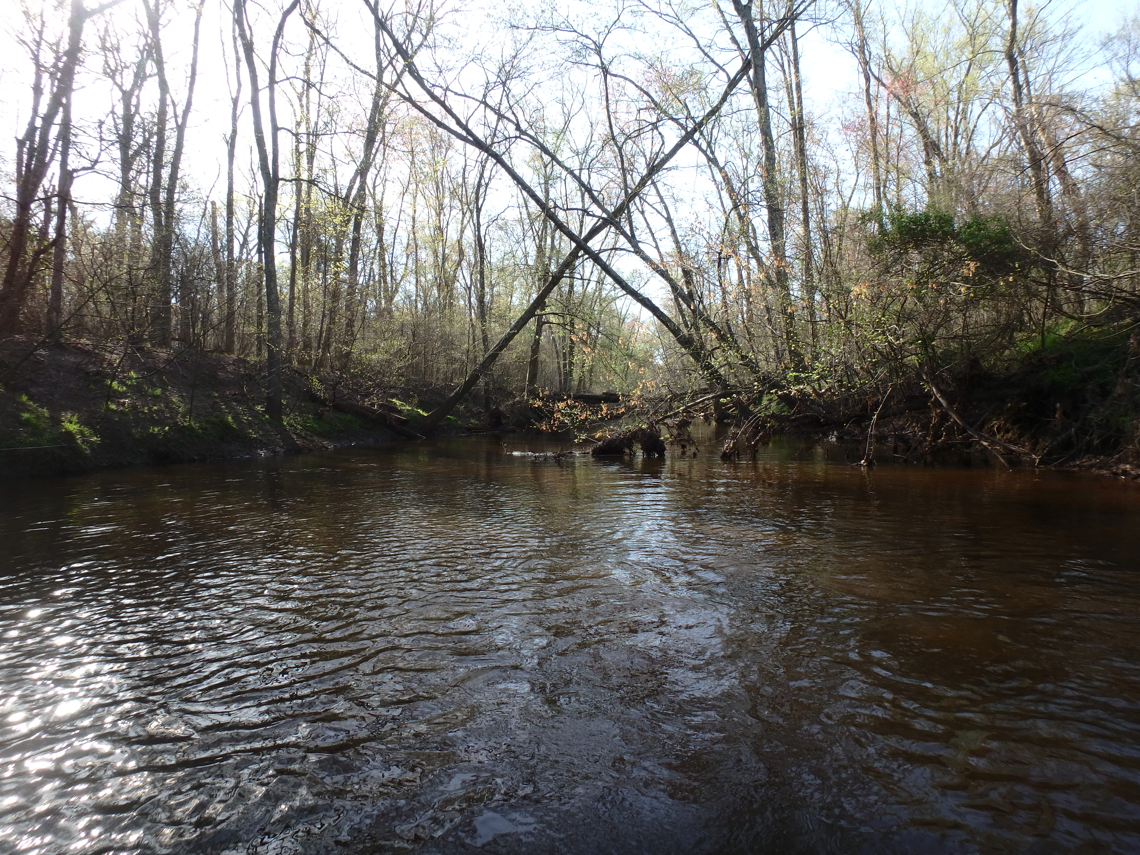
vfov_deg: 63.4
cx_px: 570
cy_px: 428
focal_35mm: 21
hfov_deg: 79.0
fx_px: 692
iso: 125
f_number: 3.5
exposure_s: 1/250
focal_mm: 3.7
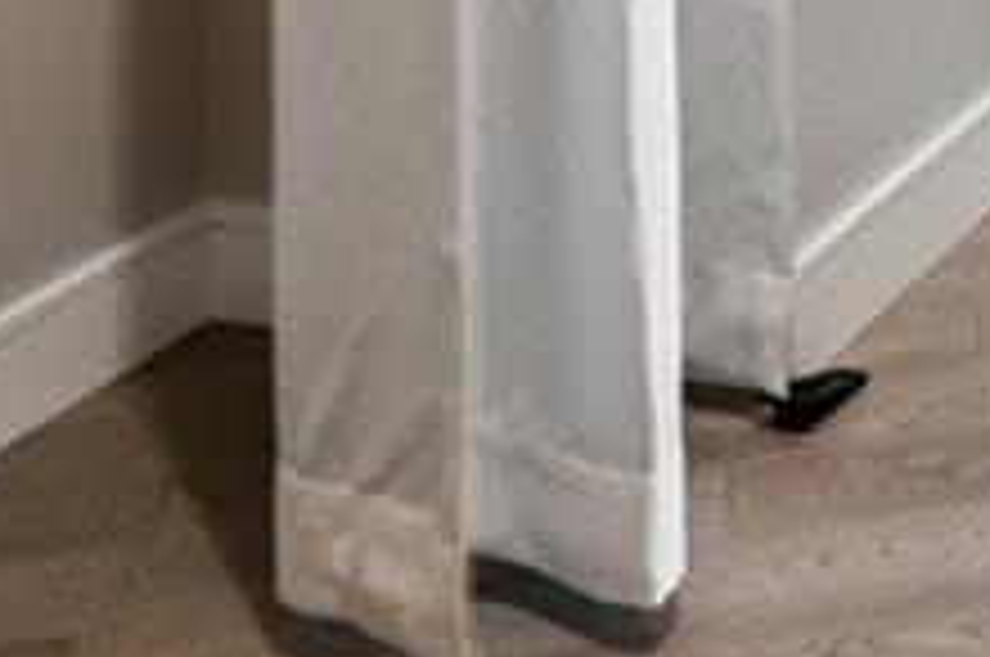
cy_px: -1066
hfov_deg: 17.6
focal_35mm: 102
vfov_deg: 10.8
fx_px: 2801
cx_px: 1557
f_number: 10
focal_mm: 14
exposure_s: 1/8
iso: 400
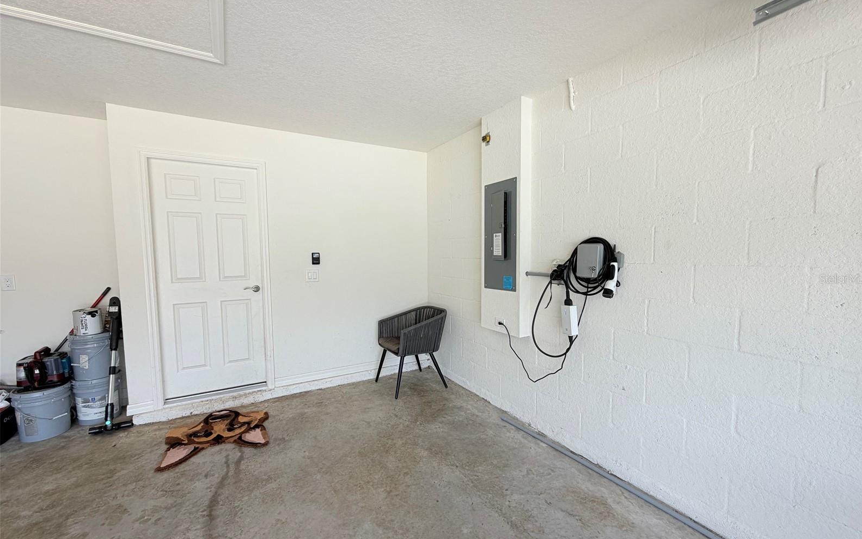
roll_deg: +0.8
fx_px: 352
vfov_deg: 74.8
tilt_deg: -3.8
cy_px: 278
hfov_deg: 101.5
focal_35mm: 15
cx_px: 435
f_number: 2.2
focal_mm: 2.22
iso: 40
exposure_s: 1/197
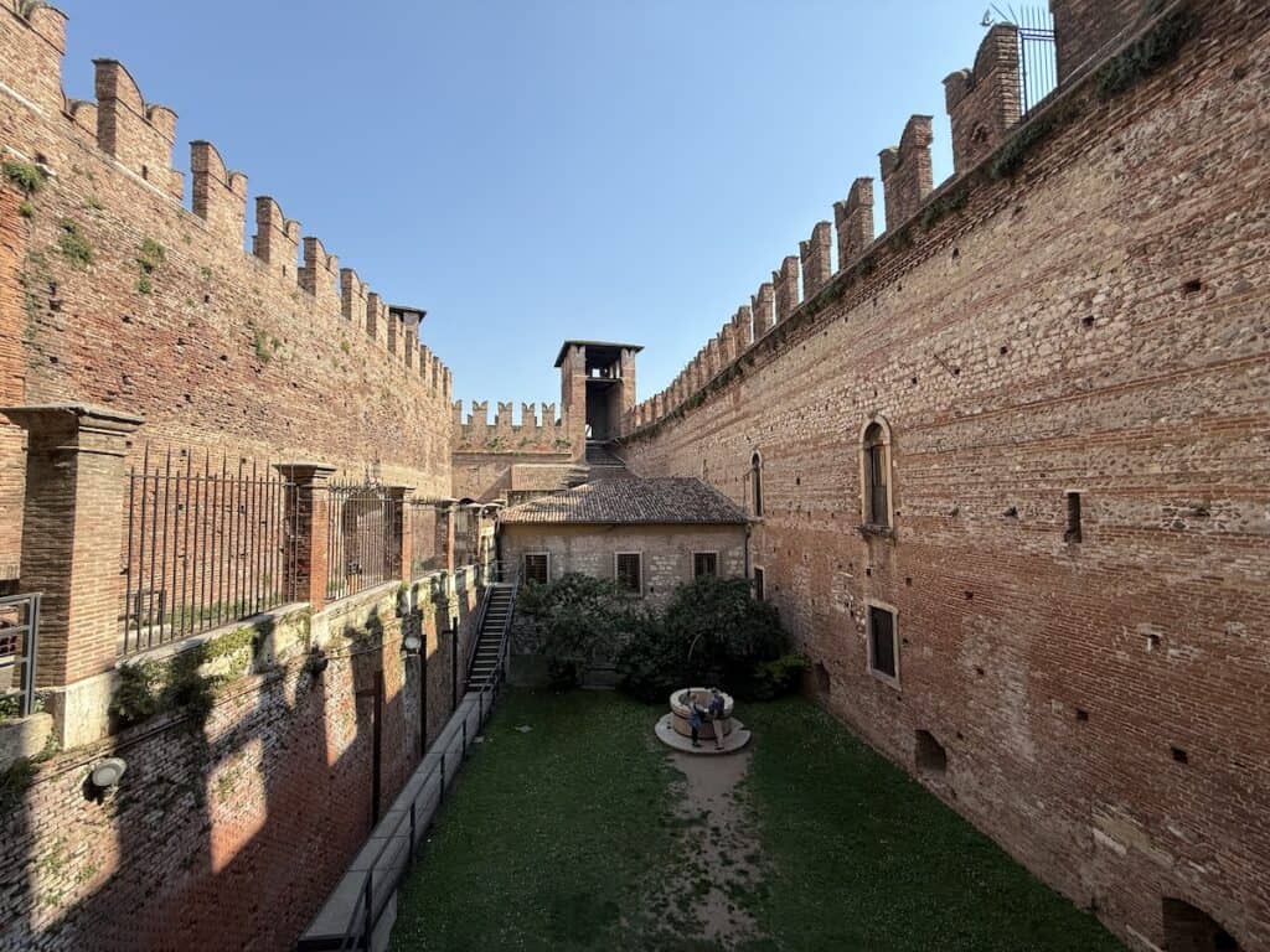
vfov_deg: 85.7
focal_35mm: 14
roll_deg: +0.8
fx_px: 514
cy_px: 476
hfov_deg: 102.1
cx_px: 635
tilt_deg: +3.2
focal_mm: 2.22
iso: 50
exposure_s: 1/970
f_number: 2.2
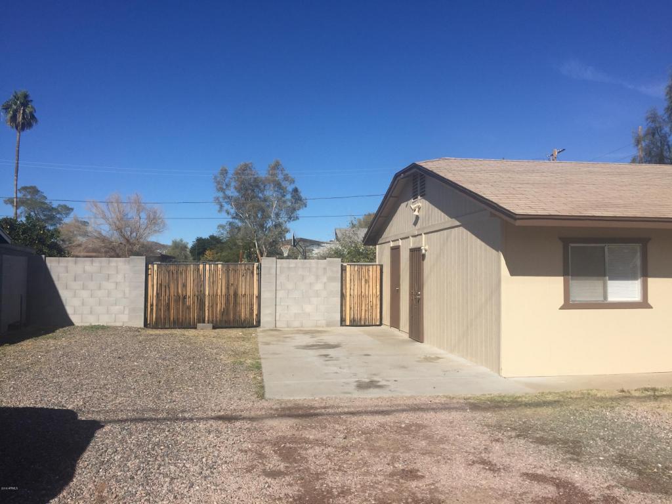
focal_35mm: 29
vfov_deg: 48.2
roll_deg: -0.8
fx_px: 563
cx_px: 336
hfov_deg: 61.7
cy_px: 252
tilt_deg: +1.8
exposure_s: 1/3597
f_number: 2.2
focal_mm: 4.15
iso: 32
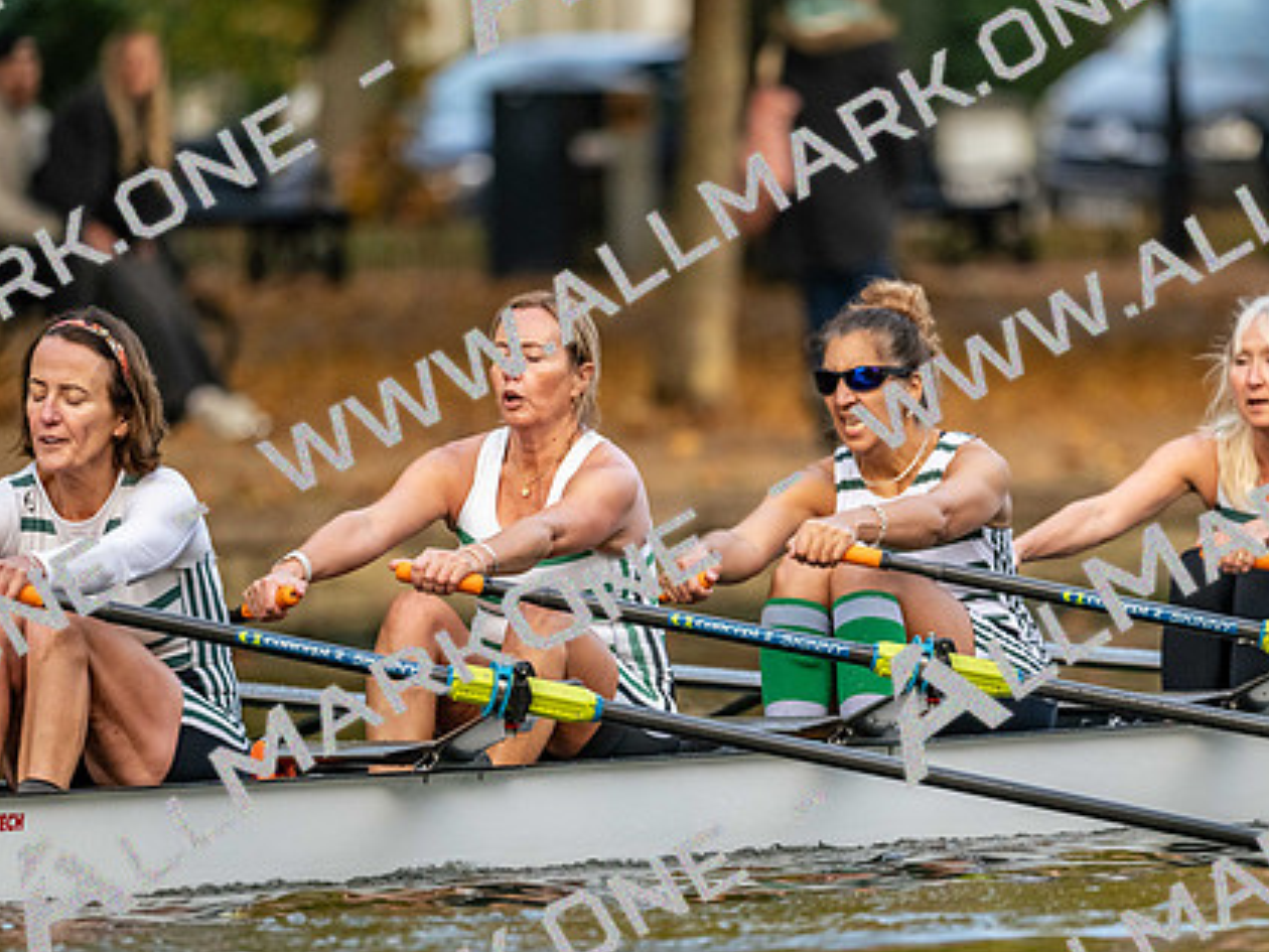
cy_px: 500
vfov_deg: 2.8
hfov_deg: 3.7
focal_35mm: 531
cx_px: 631
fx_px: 19466
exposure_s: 1/2500
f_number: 4.5
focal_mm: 400
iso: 3200
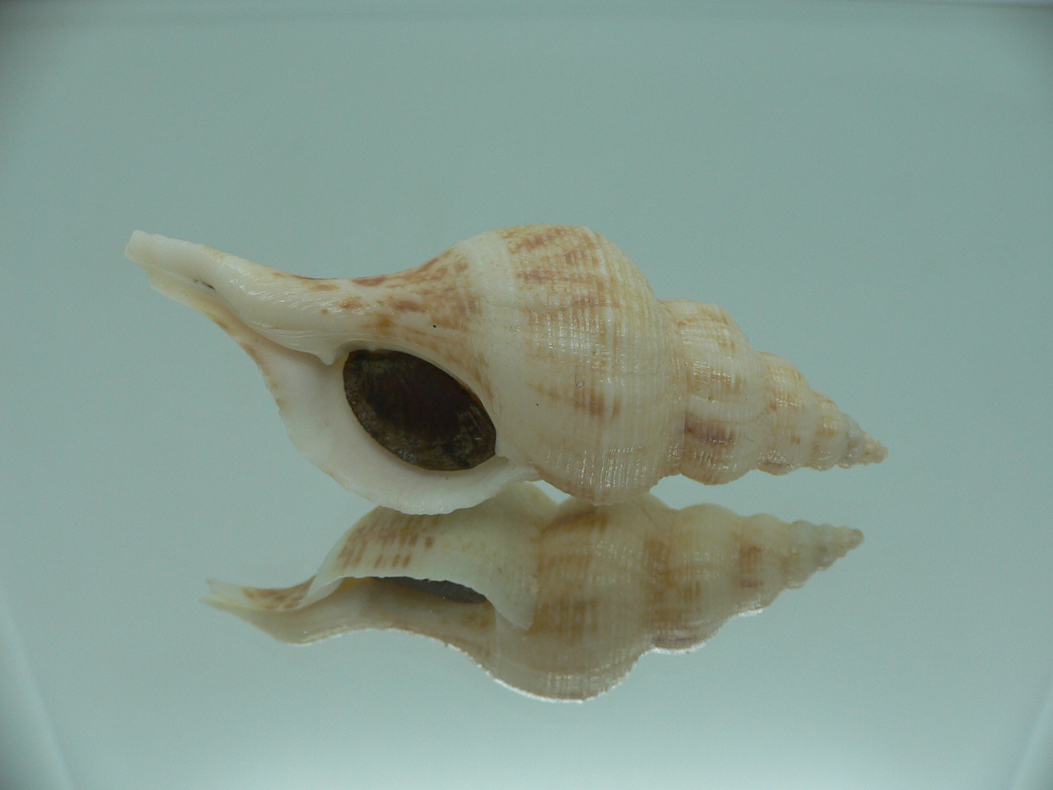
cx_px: 526
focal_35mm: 35
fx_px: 1065
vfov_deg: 40.7
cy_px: 395
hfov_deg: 52.6
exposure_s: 1/60
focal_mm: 4.6
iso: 80
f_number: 2.8
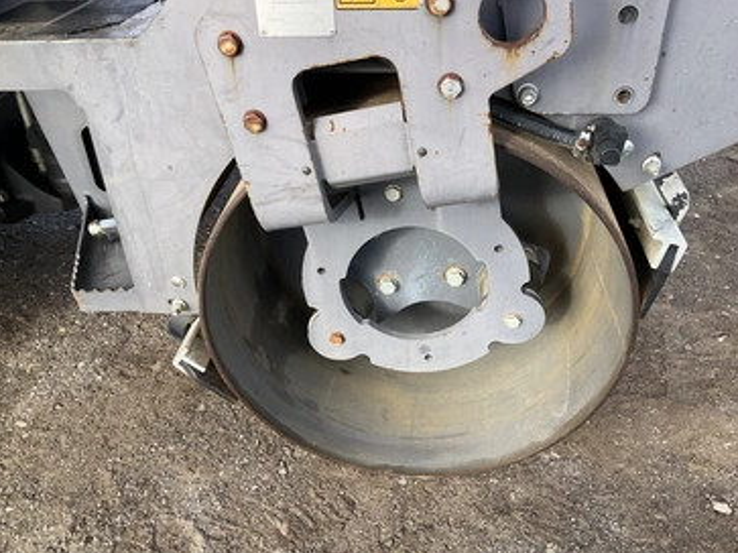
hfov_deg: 56.8
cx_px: 366
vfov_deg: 44.1
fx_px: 682
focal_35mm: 32
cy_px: 287
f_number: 1.8
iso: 25
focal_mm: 3
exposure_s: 1/415
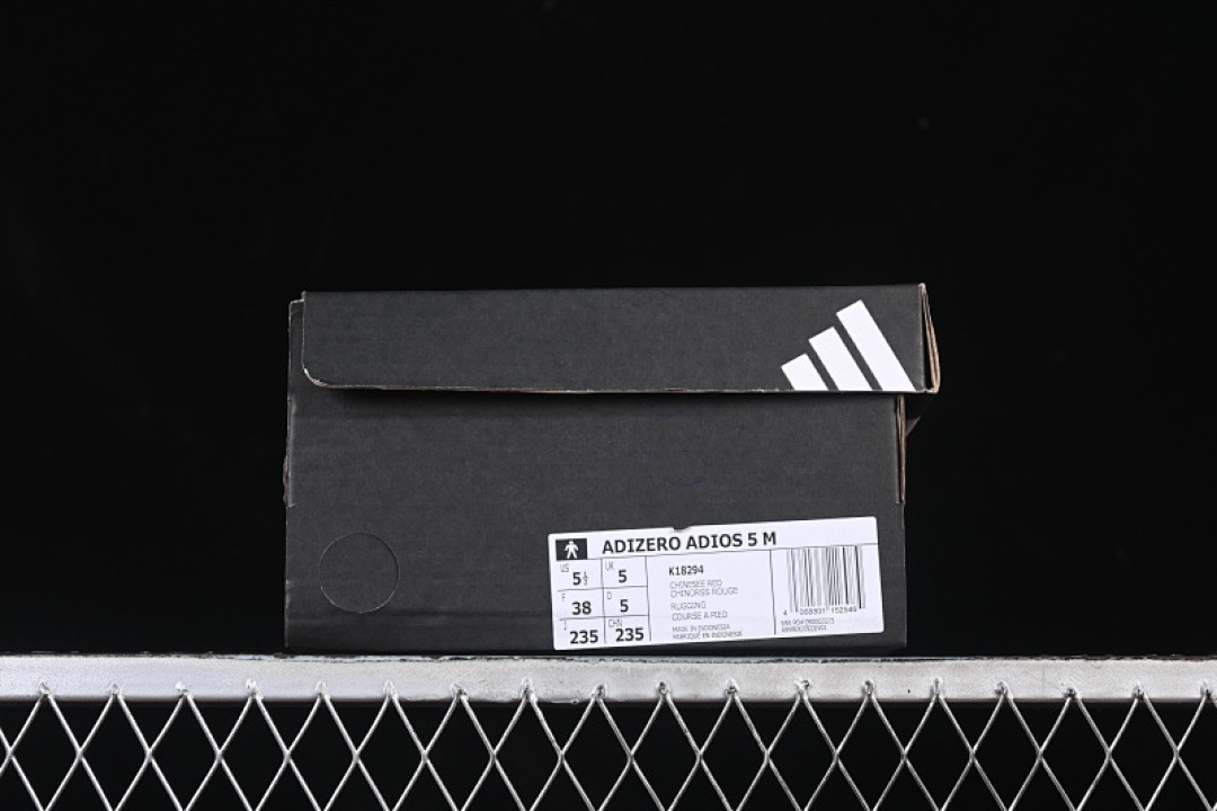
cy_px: 406
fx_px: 2535
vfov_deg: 18.2
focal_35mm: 75
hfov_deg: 27.0
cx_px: 608
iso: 160
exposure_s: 1/60
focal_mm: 50
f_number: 6.3
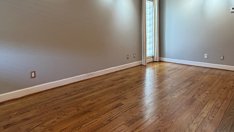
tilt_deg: -4.1
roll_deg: +0.9
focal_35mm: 26
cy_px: 42
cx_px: 125
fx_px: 161
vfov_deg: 43.7
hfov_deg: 71.8
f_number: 2.2
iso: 160
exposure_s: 1/60
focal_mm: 2.22
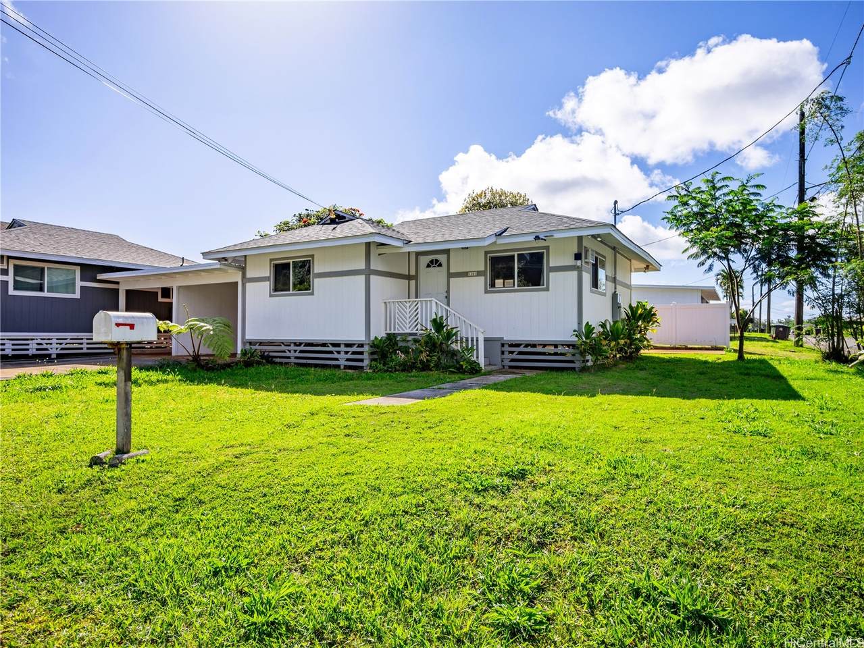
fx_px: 499
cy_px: 324
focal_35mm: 20
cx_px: 432
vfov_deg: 66.0
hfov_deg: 81.7
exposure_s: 1/4000
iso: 125
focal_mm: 10
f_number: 4
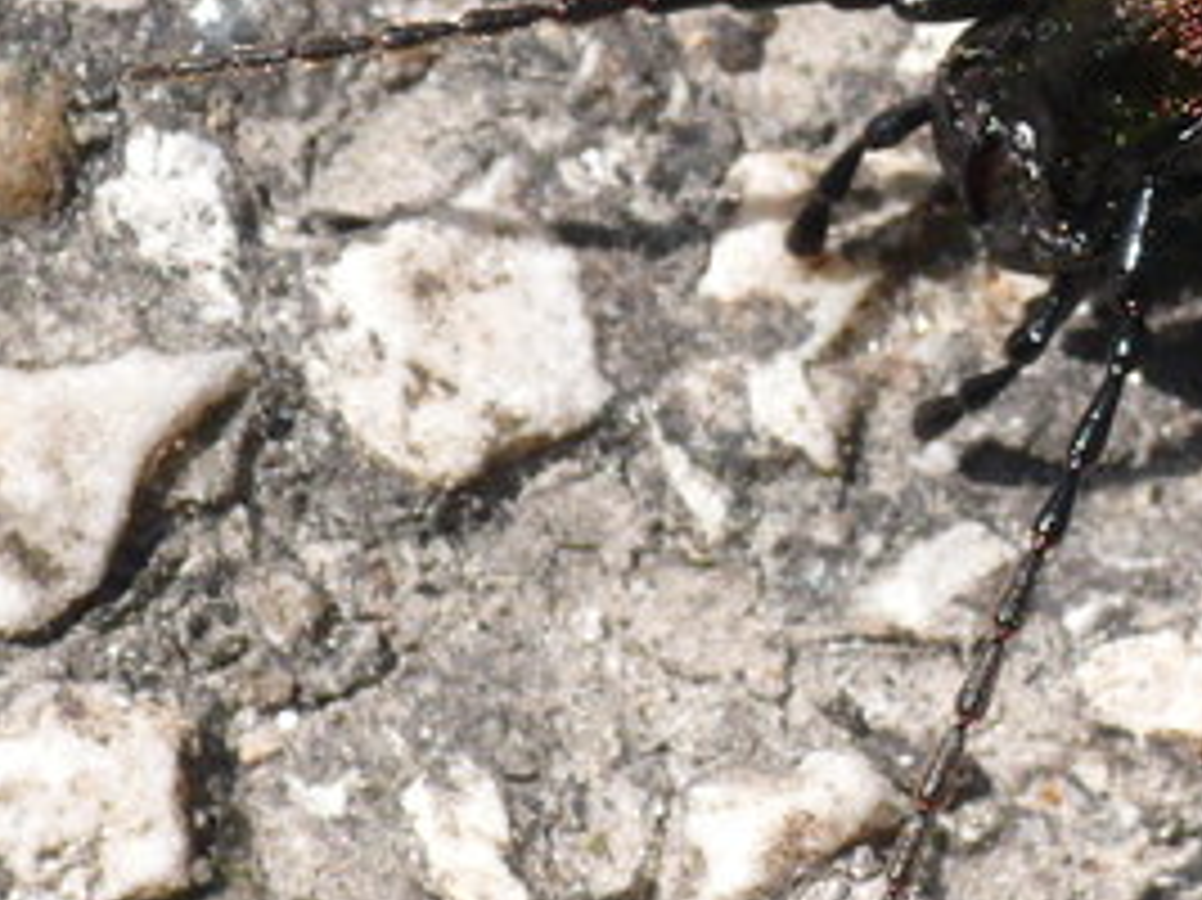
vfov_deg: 3.1
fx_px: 16417
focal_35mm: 473
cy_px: -351
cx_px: 1623
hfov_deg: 4.2
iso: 200
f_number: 7.1
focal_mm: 31.2
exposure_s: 1/400
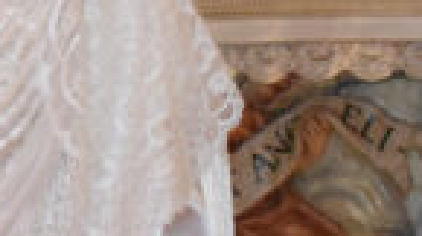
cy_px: 240
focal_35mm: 345
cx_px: -547
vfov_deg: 3.5
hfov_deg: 6.0
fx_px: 3851
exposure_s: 1/60
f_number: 4.2
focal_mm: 31
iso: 2500
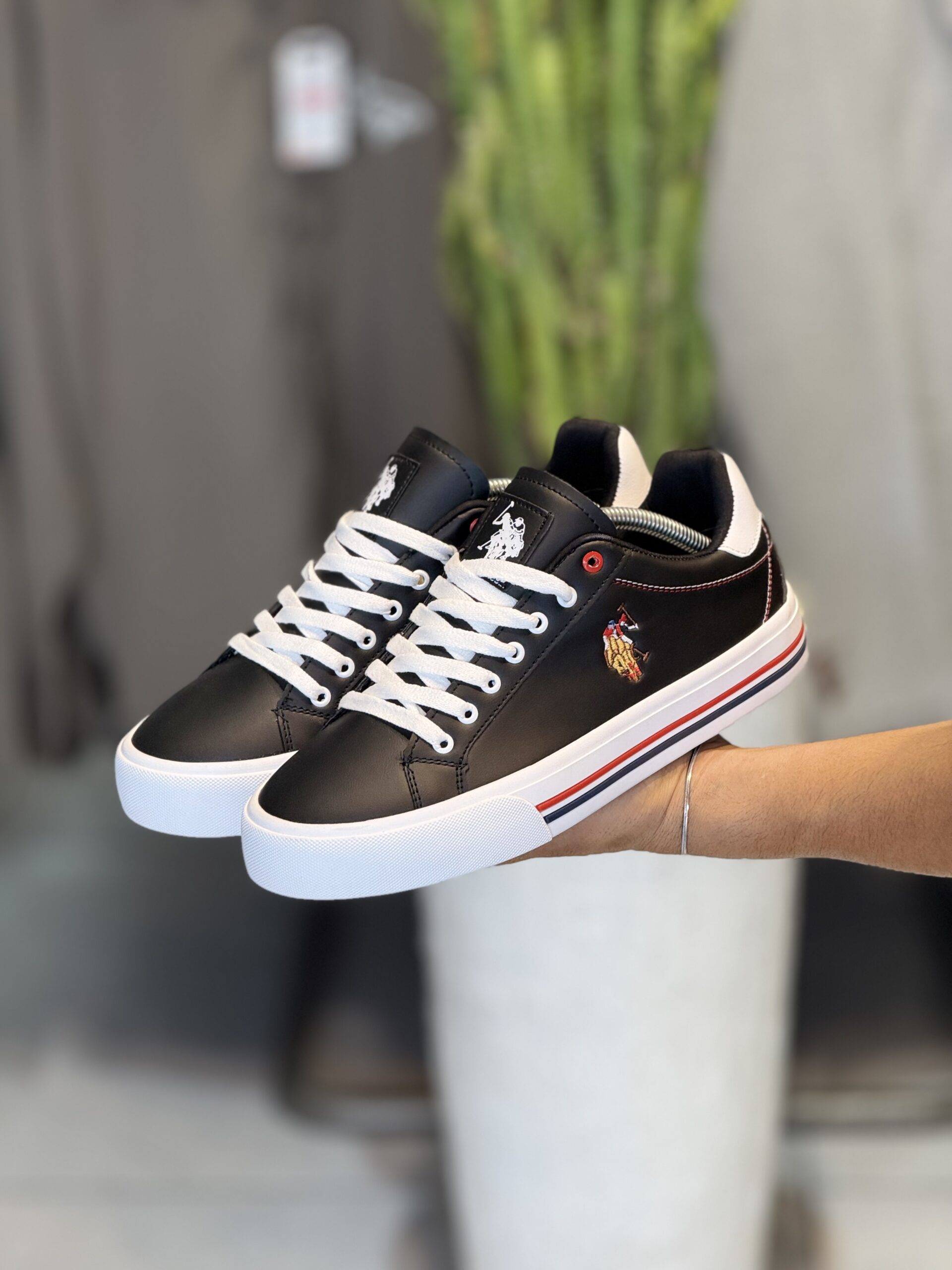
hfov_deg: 12.3
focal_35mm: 120
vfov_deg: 16.4
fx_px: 4400
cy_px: 635
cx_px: 476
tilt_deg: -16.5
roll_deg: +0.9
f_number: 2.8
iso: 80
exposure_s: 1/100
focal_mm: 15.66
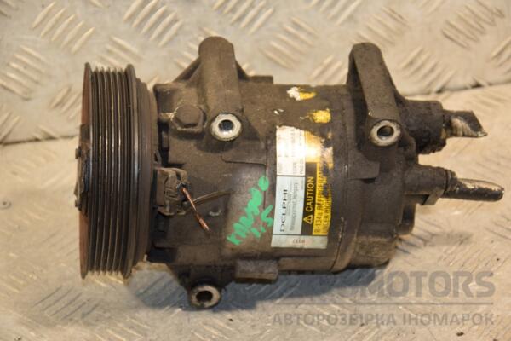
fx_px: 1703
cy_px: 170
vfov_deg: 11.4
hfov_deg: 17.1
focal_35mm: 120
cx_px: 256
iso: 800
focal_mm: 80
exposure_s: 1/125
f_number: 5.3
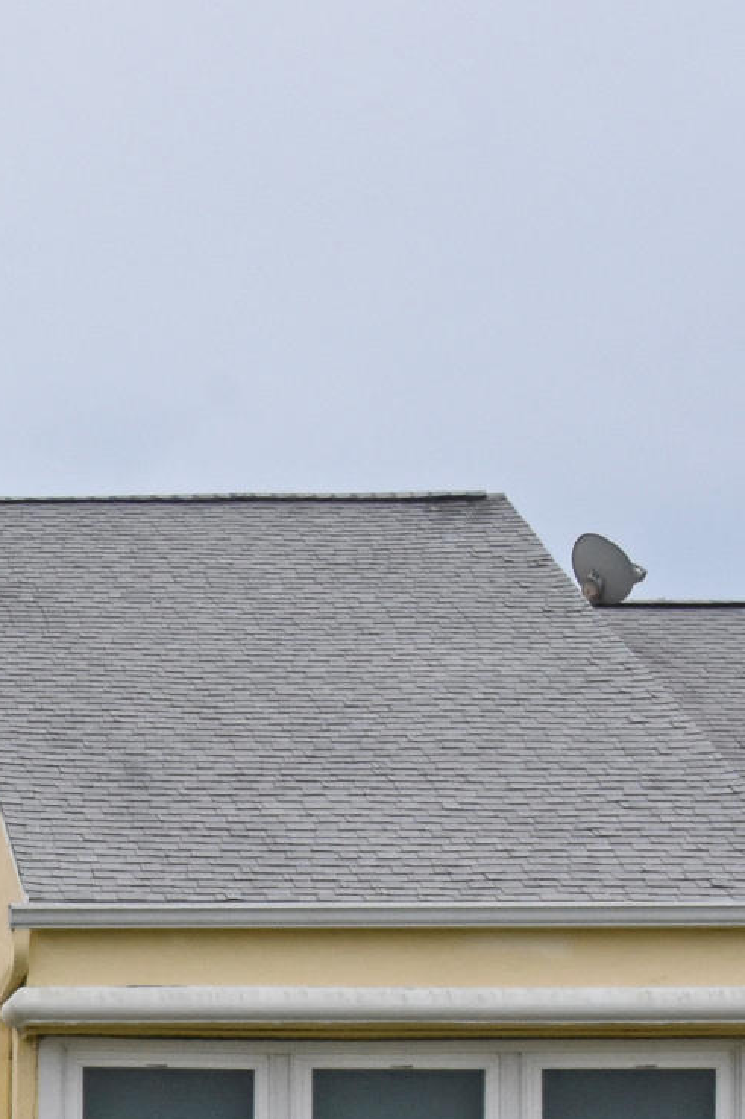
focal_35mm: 171
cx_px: -596
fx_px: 5310
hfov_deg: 7.8
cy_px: 1468
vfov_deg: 11.7
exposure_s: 1/250
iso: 1000
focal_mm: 28
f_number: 16
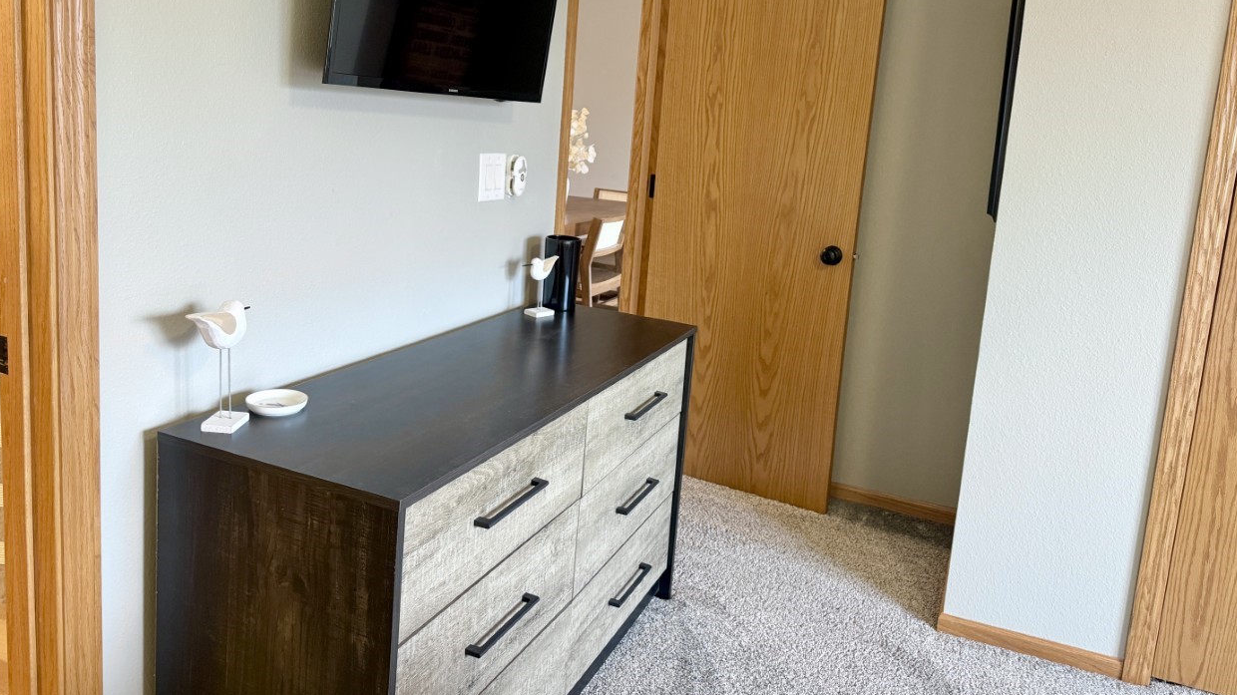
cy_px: 251
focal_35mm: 27
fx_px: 885
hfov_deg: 69.9
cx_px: 623
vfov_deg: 42.5
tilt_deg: -8.1
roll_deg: -4.0
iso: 250
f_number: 1.78
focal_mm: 6.76
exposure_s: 1/60
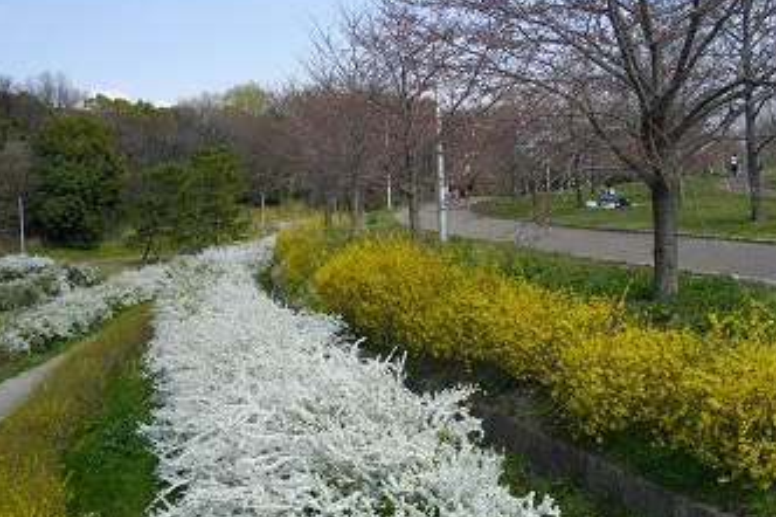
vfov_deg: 34.1
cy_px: 234
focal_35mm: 39
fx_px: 840
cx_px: 408
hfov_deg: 49.6
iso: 100
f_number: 5.5
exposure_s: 1/320
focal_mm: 5.7
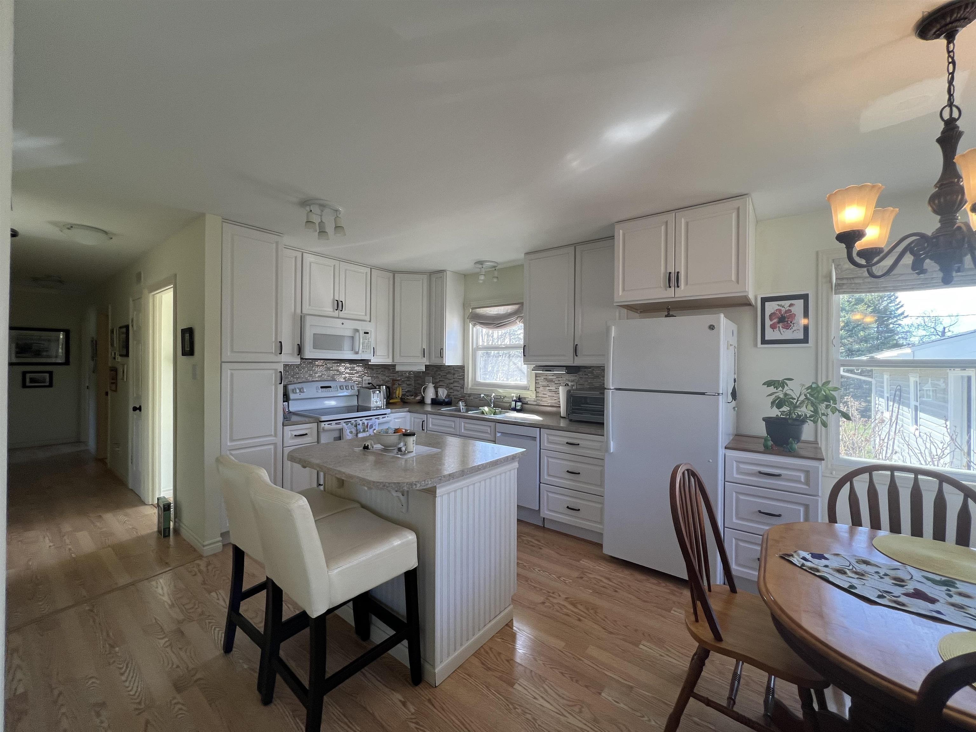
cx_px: 488
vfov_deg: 89.9
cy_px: 366
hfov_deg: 106.2
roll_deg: -0.4
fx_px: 367
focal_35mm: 13
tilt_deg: -0.1
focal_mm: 1.57
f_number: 1.8
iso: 80
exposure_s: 1/120
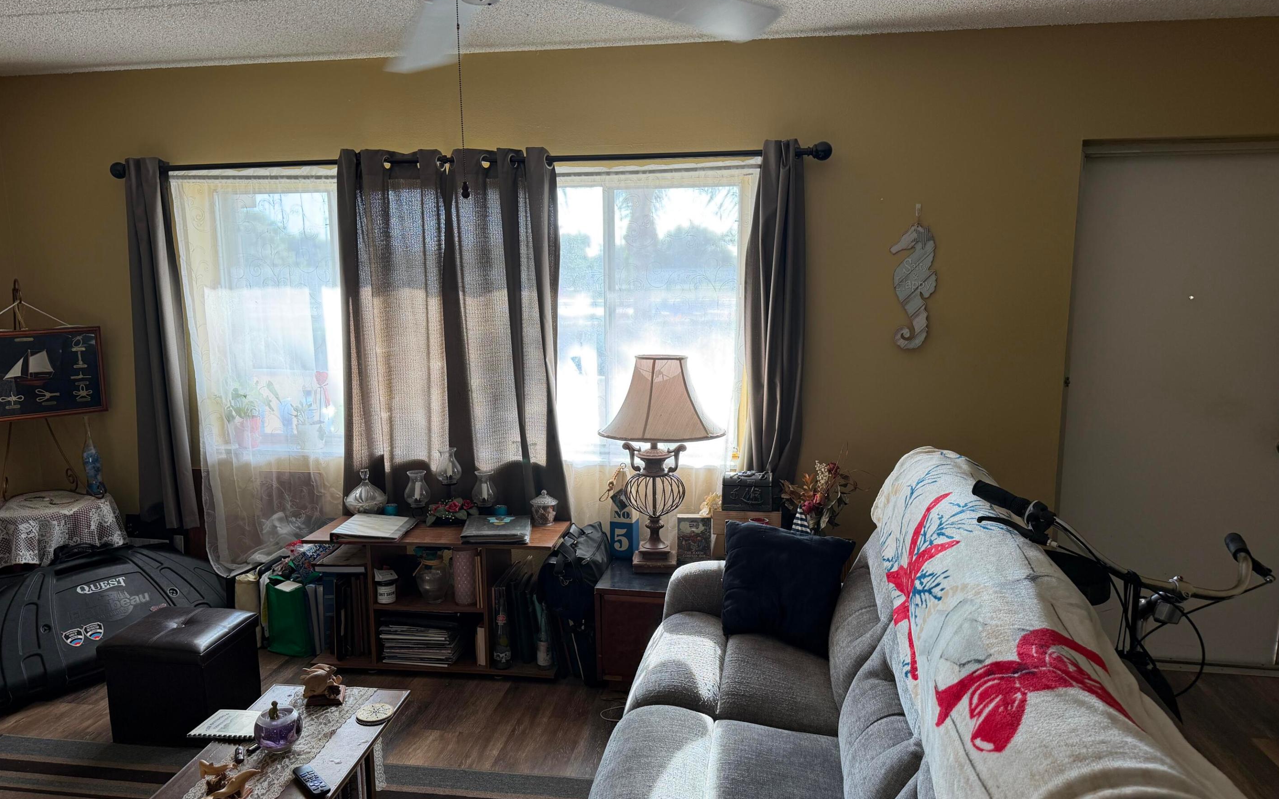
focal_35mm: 26
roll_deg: +0.3
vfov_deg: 47.5
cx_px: 630
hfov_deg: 70.4
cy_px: 440
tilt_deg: -9.9
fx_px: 906
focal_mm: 6.76
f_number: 1.78
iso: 100
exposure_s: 1/121
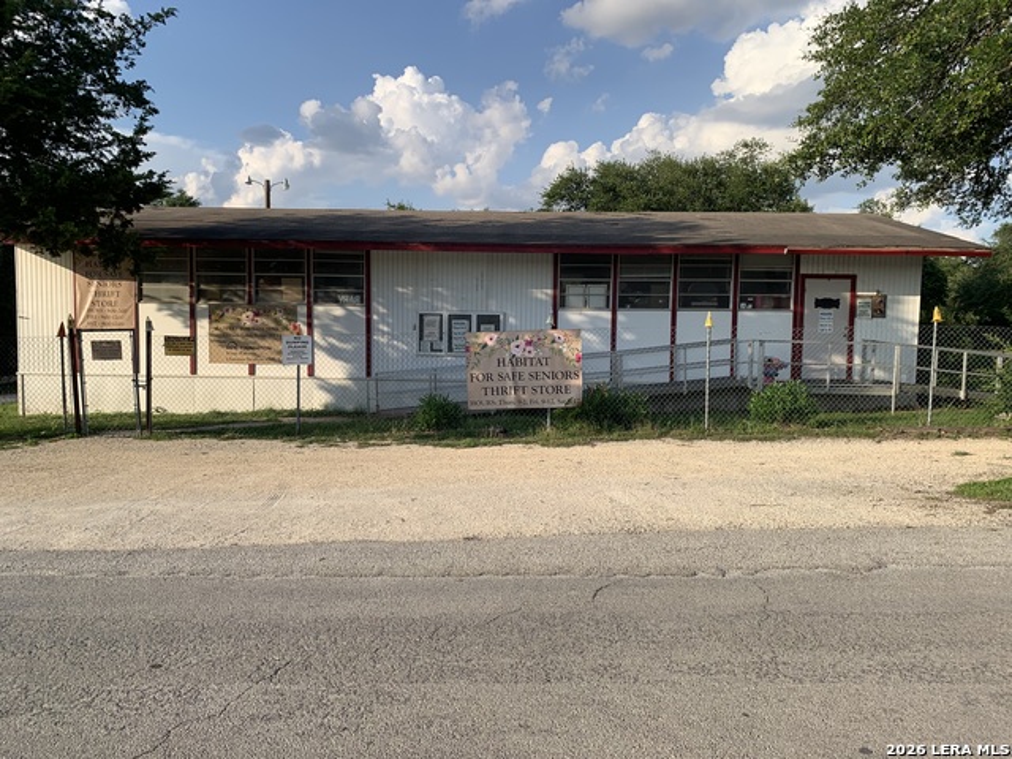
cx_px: 506
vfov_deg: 53.1
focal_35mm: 26
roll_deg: -1.1
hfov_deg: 67.3
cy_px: 380
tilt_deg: -6.9
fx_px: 760
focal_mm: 4.25
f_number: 1.8
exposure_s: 1/1314
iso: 25
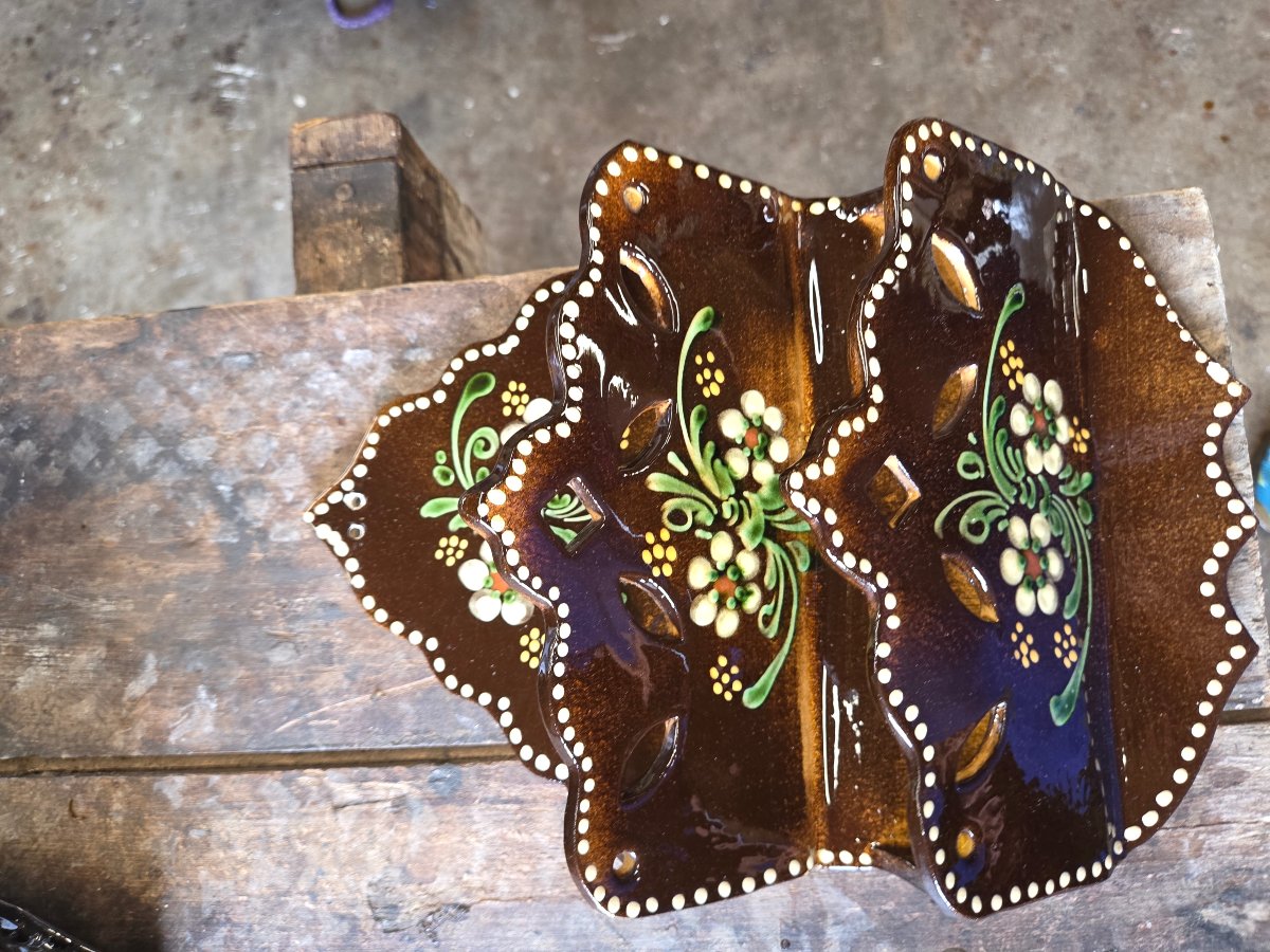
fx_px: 844
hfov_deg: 73.9
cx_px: 635
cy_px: 476
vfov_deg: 58.9
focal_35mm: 23
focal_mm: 5.4
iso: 640
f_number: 1.8
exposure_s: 1/25
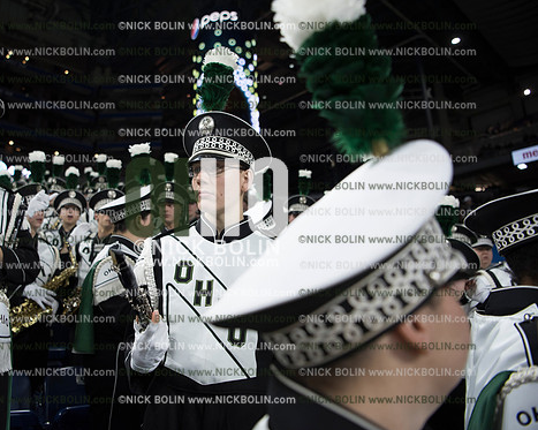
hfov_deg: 61.5
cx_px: 206
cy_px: 213
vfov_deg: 51.5
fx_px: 446
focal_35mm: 28
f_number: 2.8
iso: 1250
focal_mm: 24
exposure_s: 1/640
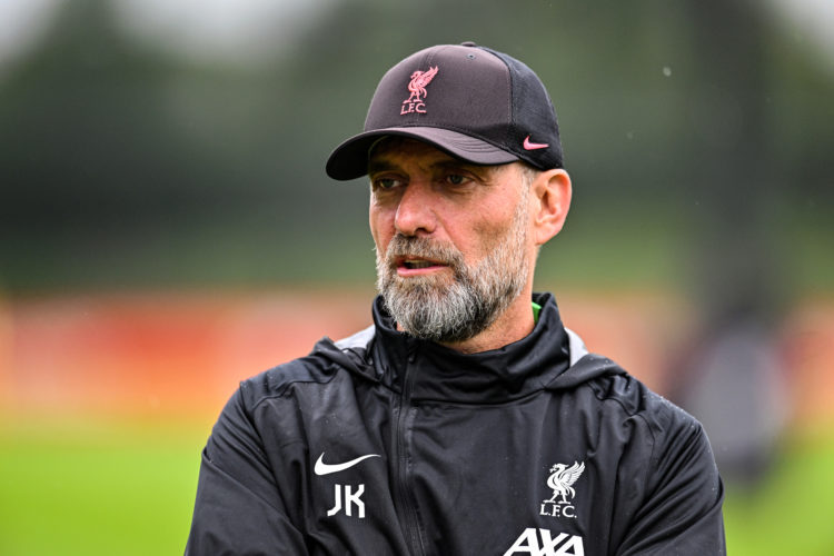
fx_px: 9266
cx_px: 417
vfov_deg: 3.4
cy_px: 278
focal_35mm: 400
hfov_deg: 5.2
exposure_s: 1/2500
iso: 800
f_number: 2.8
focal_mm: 400
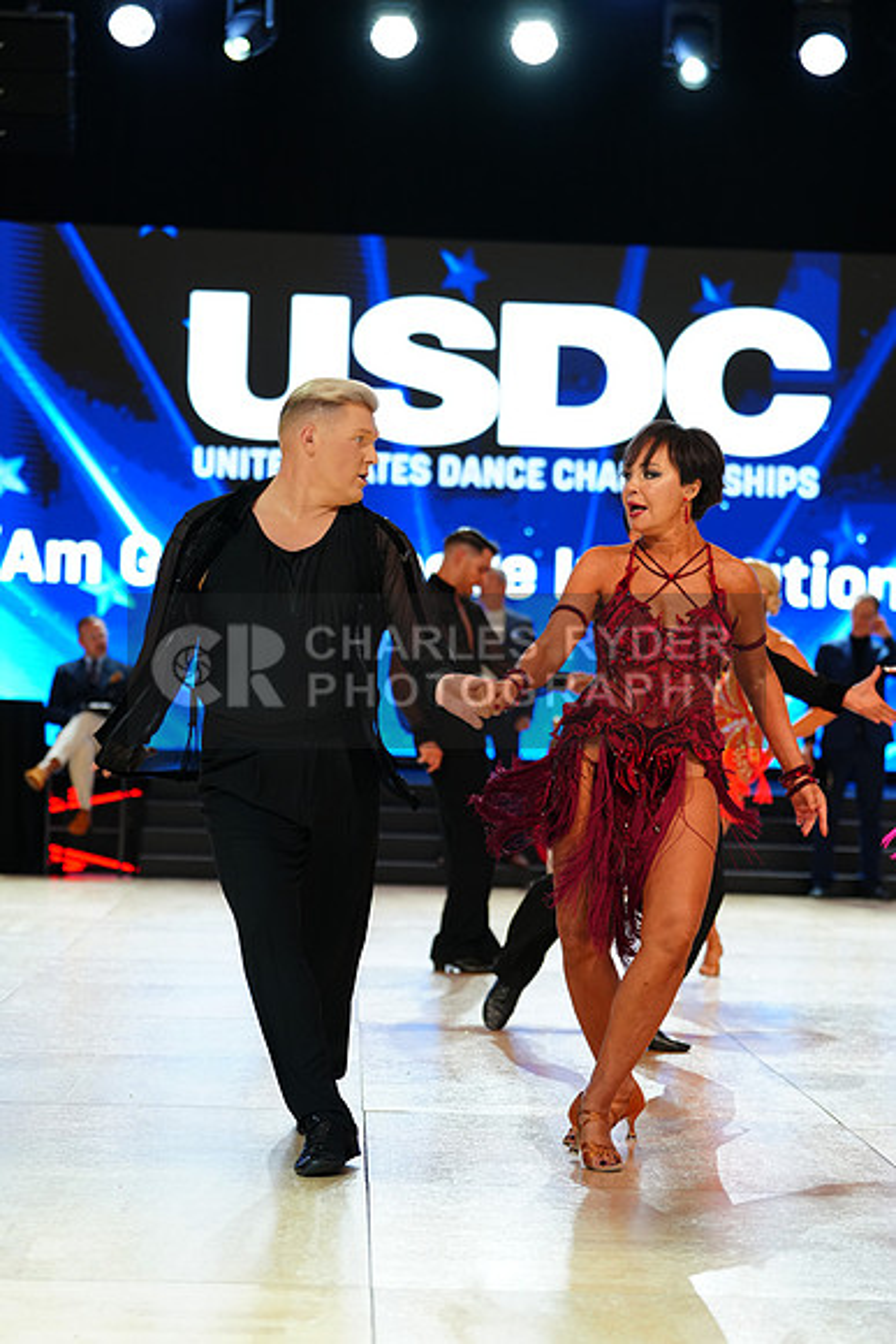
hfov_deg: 16.7
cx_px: 448
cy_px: 672
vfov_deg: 24.8
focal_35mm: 82
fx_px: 3059
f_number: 2.8
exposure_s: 1/400
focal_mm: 82
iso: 1000
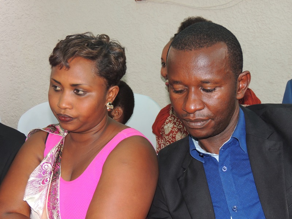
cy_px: 110
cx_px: 146
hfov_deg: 38.2
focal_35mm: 50
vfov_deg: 29.1
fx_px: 422
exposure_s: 1/40
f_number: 3.6
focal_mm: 8.9
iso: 200
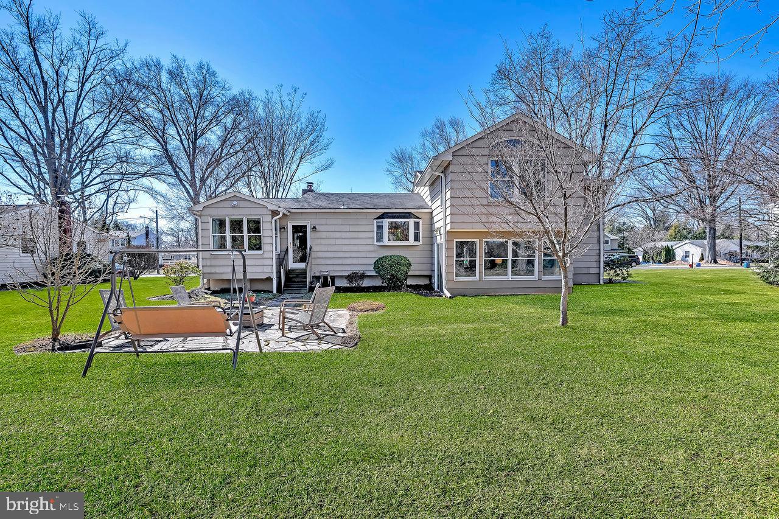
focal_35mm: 16
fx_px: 346
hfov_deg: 96.7
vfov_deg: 73.7
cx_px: 390
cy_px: 260
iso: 100
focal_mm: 16
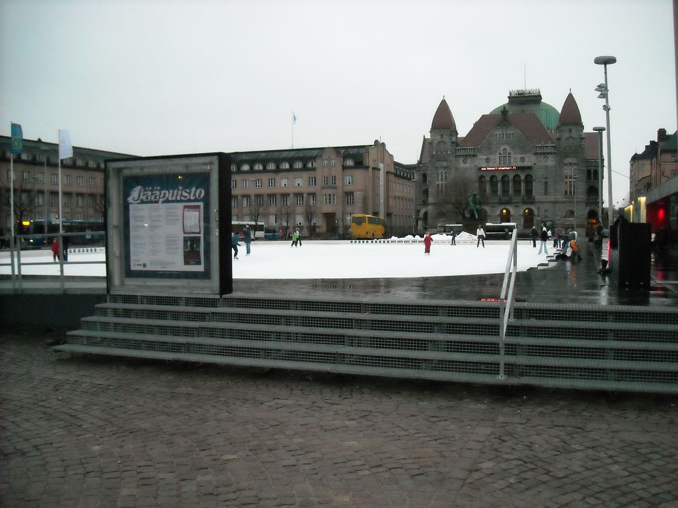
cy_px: 254
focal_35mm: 35
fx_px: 686
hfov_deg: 52.6
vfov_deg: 40.7
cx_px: 339
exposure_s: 1/125
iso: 800
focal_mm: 5.7
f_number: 2.8
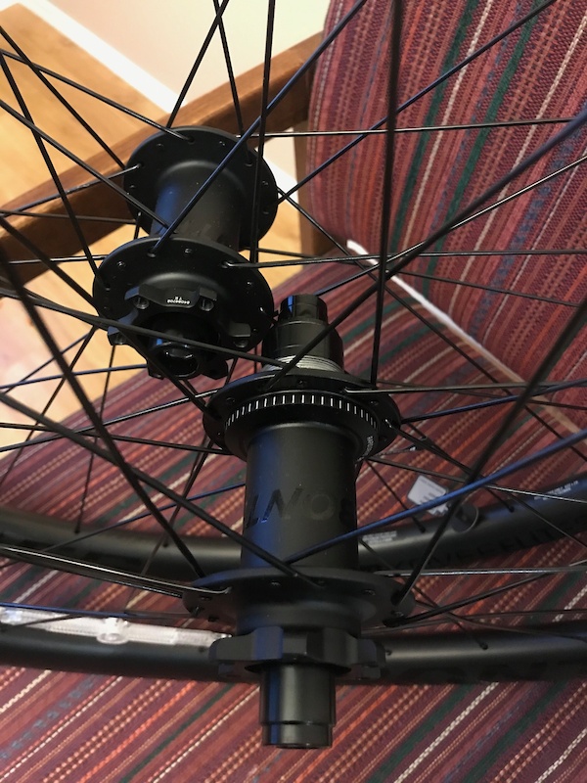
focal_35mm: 28
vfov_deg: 63.4
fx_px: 633
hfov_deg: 49.7
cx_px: 294
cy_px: 392
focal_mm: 3.99
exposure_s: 1/4
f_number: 1.8
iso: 100
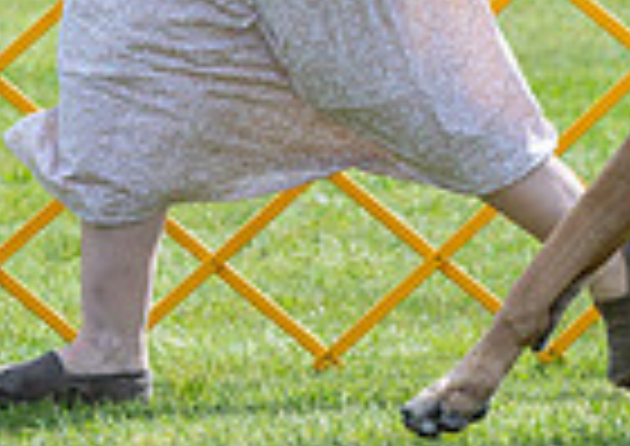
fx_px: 12072
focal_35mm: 677
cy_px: -390
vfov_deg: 2.1
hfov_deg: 3.0
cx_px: 278
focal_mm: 133
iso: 400
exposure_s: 1/1600
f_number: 5
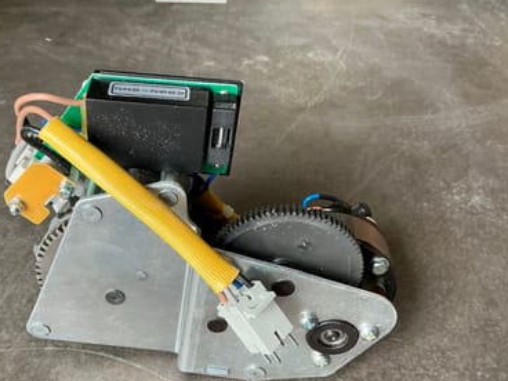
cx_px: 173
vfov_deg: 37.4
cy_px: 251
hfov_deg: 48.2
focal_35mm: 38
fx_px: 558
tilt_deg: -42.2
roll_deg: -1.8
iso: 64
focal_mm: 3
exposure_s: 1/101
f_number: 1.8
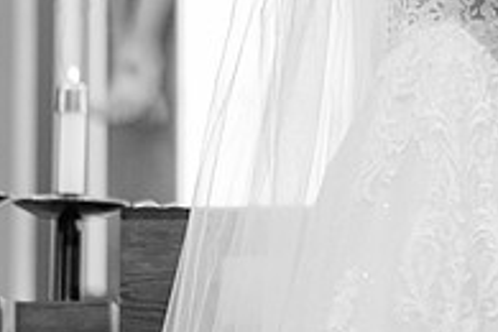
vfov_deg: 2.0
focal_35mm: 692
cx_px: 478
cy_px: -41
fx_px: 9572
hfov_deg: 3.0
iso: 1000
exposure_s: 1/250
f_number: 2.8
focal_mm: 200
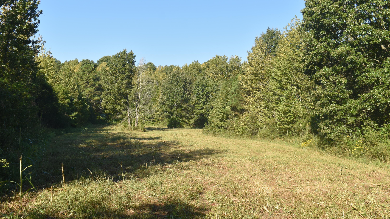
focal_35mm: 40
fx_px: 409
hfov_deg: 51.0
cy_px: 115
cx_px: 196
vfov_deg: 30.0
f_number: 8
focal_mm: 25
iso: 160
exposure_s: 1/250
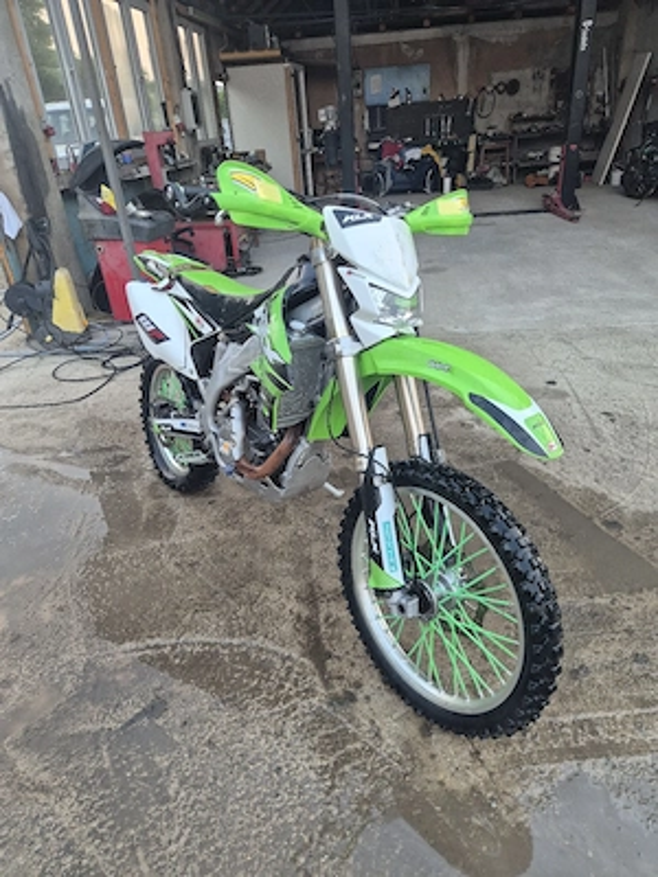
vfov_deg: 73.9
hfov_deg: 58.9
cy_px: 438
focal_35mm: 23
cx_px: 329
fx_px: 583
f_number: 1.8
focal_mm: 5.4
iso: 160
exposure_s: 1/100
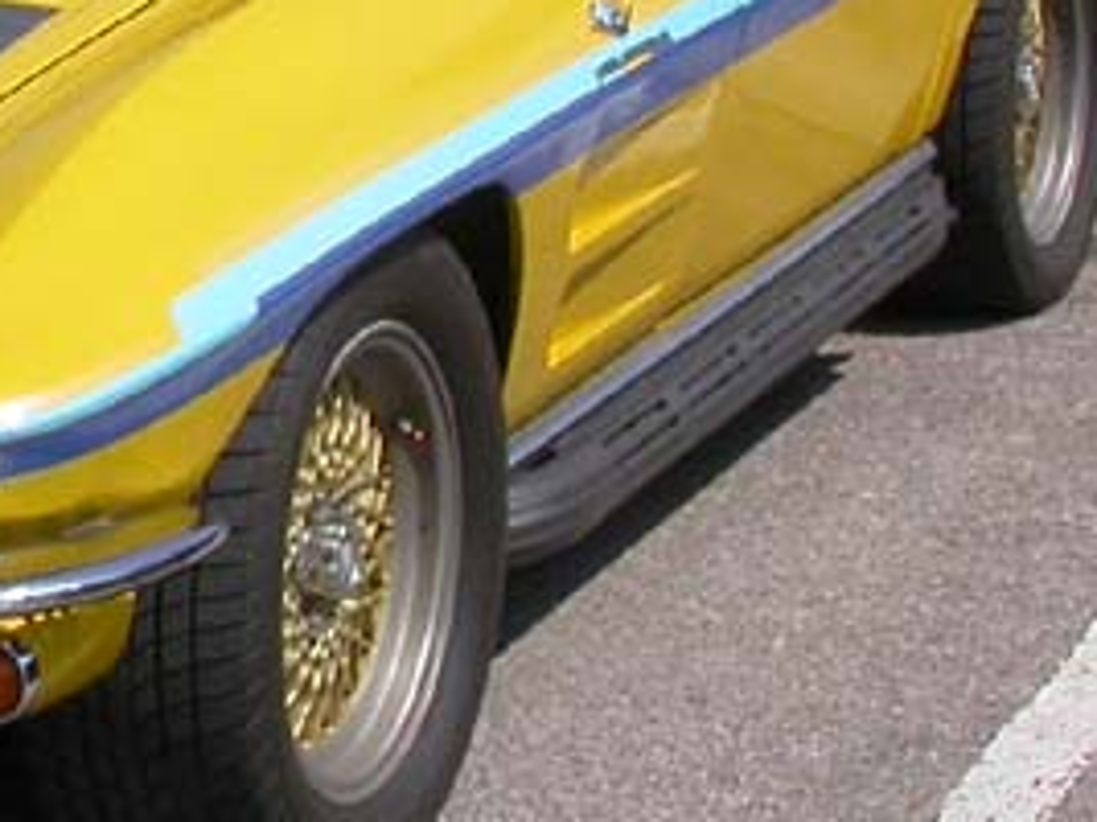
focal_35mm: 146
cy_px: 132
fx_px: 4625
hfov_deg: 13.1
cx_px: -279
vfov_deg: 10.1
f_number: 7.5
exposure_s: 1/413
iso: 100
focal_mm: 7.85
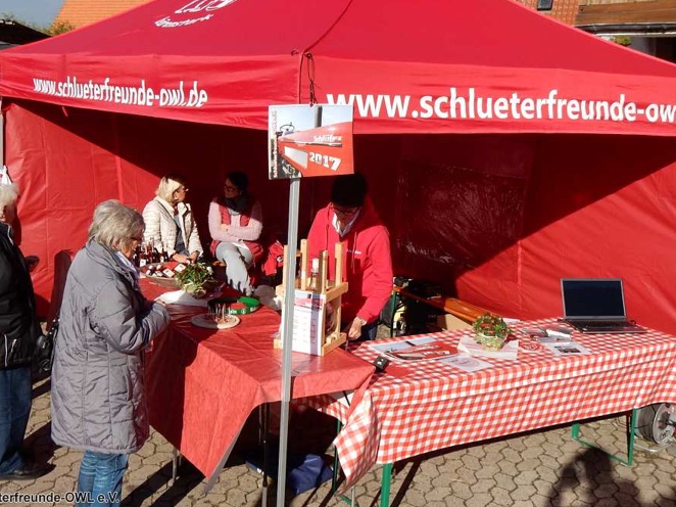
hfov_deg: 36.8
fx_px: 1015
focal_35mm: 52
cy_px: 204
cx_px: 356
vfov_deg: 28.0
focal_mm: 7.6
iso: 125
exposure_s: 1/1000
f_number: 4.2
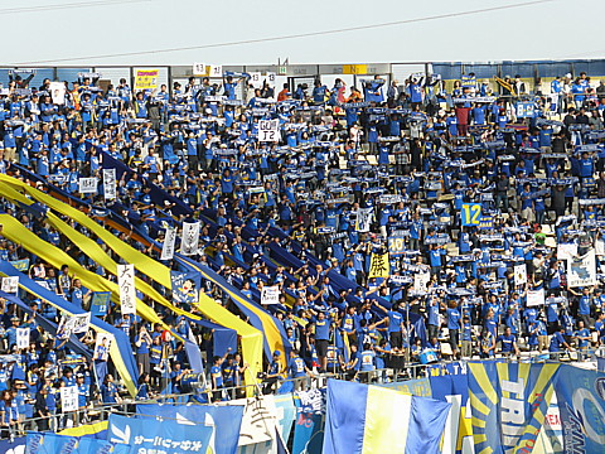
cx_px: 302
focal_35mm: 206
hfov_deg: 9.6
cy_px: 227
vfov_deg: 7.2
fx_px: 3600
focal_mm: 33.3
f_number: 5.5
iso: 100
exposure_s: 1/320
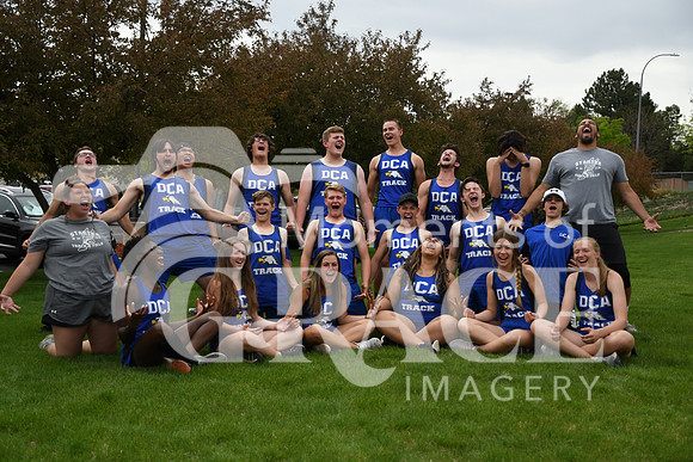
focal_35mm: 45
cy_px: 231
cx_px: 346
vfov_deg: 29.9
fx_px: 866
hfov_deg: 43.6
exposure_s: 1/5000
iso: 500
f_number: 3.2
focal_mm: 30
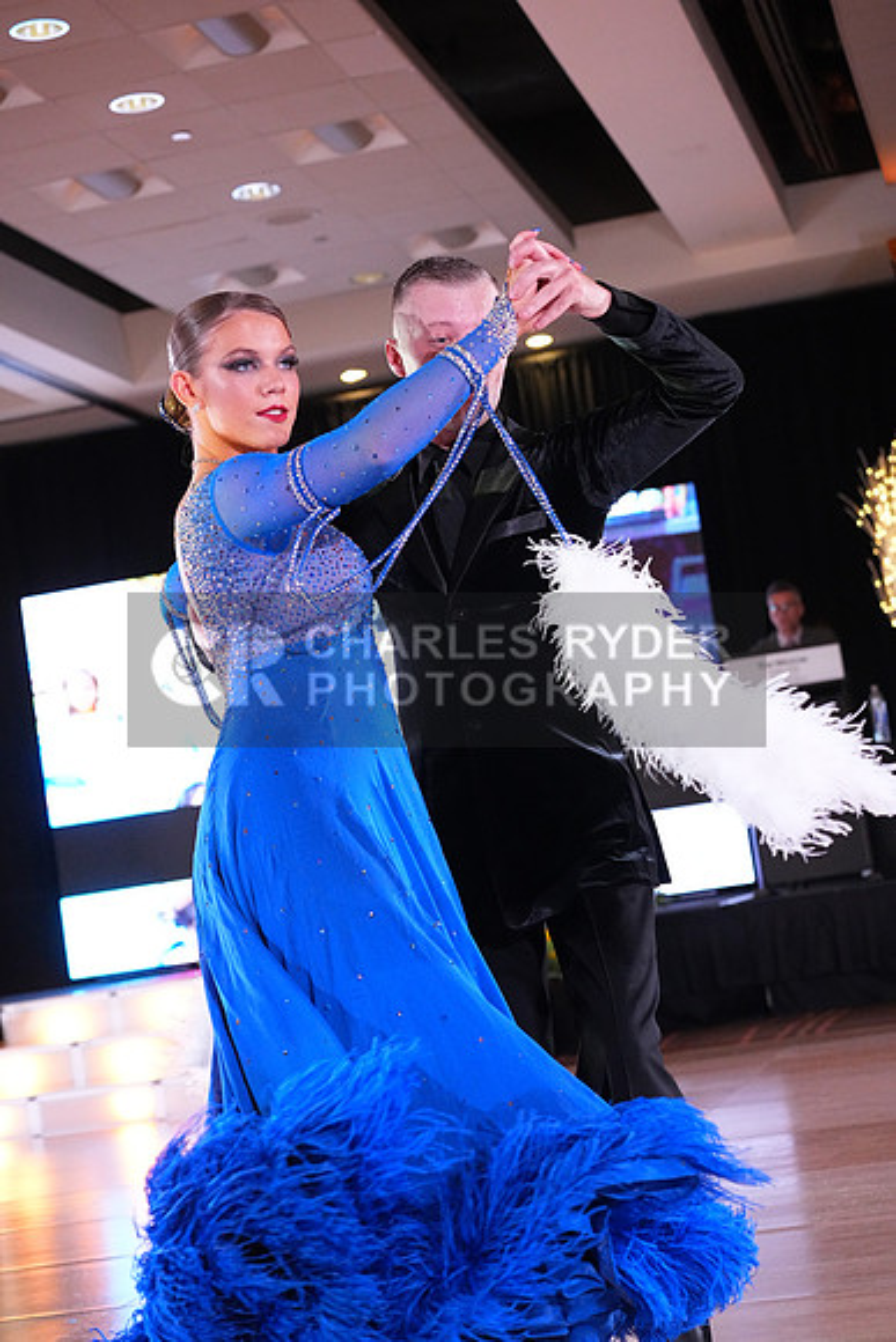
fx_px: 2612
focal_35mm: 70
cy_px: 671
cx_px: 448
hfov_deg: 19.5
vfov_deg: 28.8
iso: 8000
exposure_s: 1/400
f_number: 5
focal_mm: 70
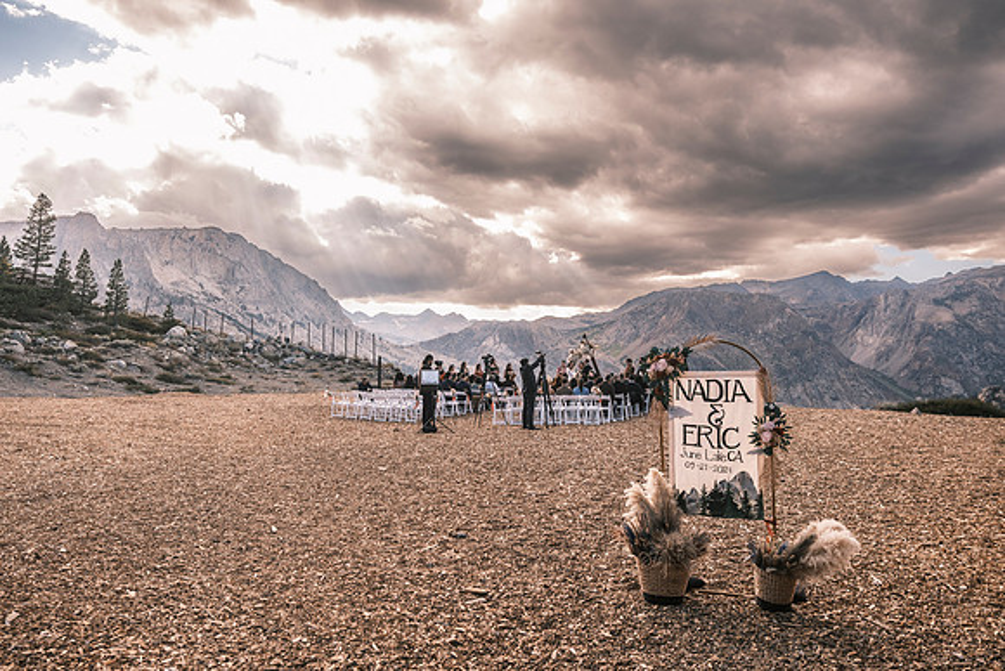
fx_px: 754
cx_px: 502
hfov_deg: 67.4
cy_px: 336
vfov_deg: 48.0
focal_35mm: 27
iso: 400
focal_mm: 18
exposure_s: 1/2000
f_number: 2.5
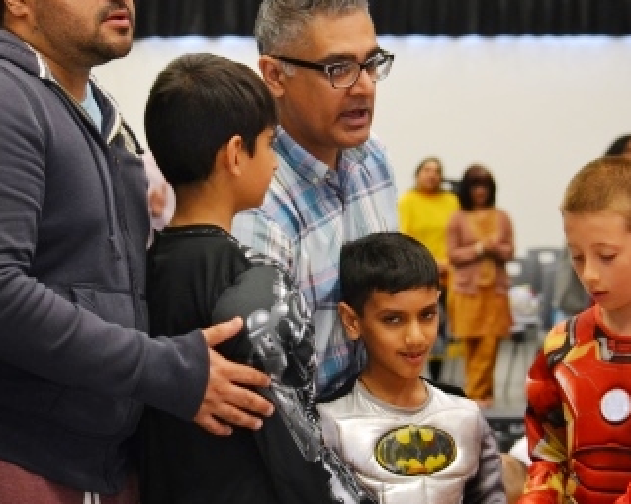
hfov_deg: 17.7
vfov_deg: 14.2
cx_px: 334
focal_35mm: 109
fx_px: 2029
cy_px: 248
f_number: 4.5
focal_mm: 55
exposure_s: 1/60
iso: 1400
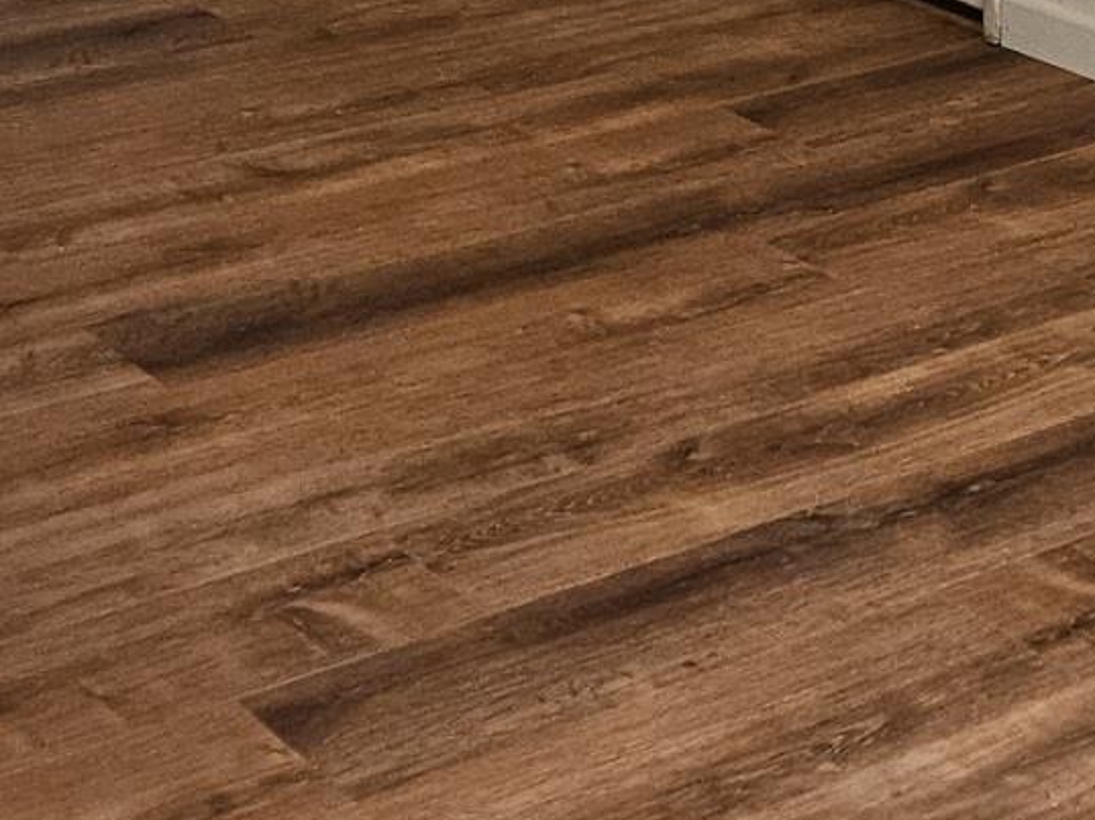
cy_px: -551
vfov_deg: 13.8
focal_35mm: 98
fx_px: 3098
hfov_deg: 17.8
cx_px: 1678
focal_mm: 5.4
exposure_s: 1/172
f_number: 1.8
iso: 250
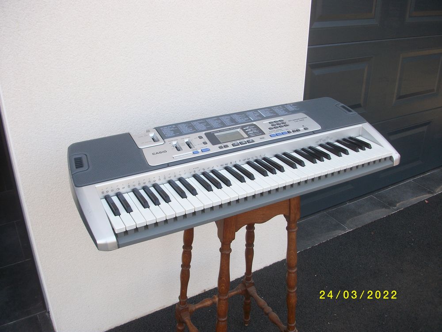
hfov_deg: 58.4
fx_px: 396
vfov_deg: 45.4
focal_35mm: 31
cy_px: 166
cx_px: 221
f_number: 2.9
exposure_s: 1/147
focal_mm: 5.7
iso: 80
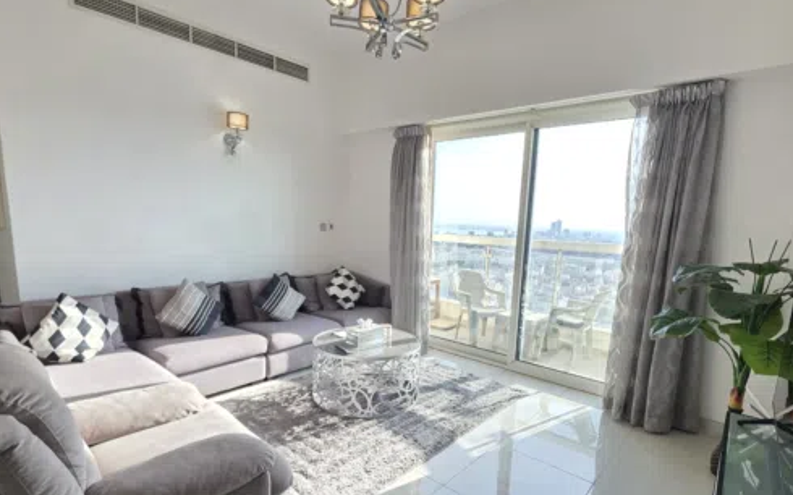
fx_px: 389
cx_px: 414
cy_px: 296
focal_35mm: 18
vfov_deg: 64.4
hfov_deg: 91.0
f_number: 1.9
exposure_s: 1/100
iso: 64
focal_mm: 2.2
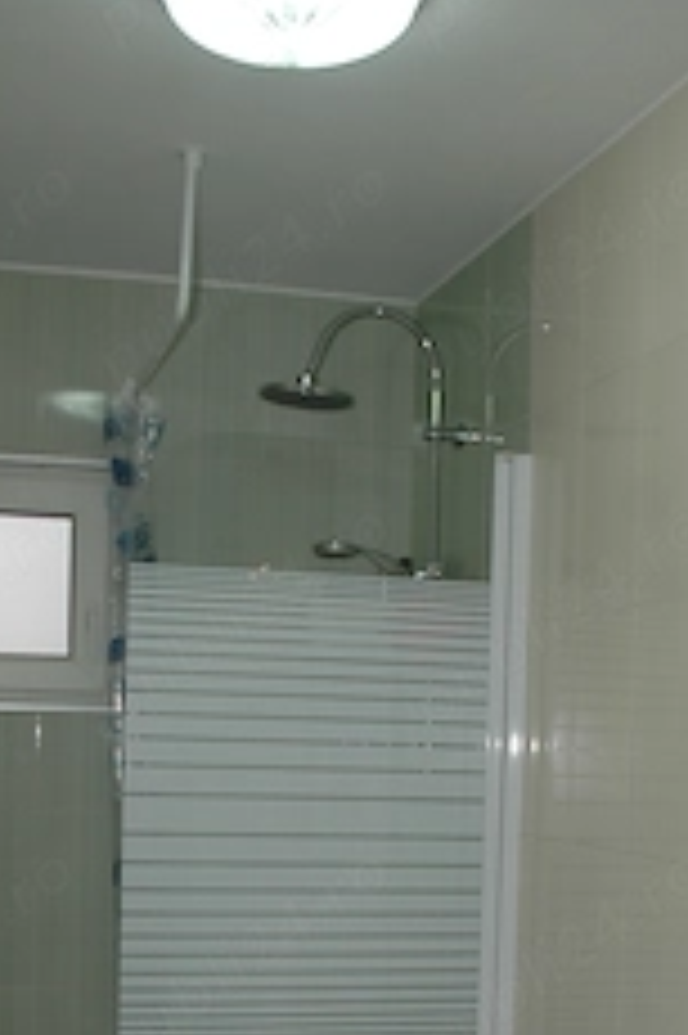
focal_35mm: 53
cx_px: 400
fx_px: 1522
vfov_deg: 36.4
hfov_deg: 25.4
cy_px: 808
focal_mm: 18
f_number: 3.5
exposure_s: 1/60
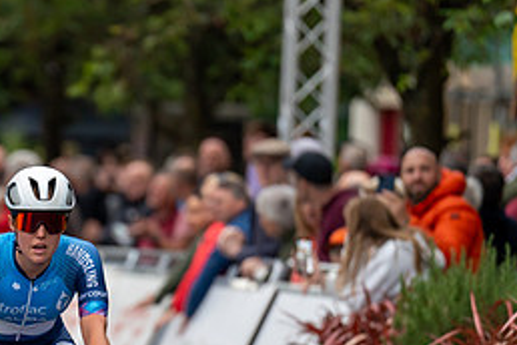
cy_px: 240
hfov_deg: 4.6
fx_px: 6448
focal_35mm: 449
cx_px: 54
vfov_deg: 3.1
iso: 1000
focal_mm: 200
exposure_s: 1/800
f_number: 2.8
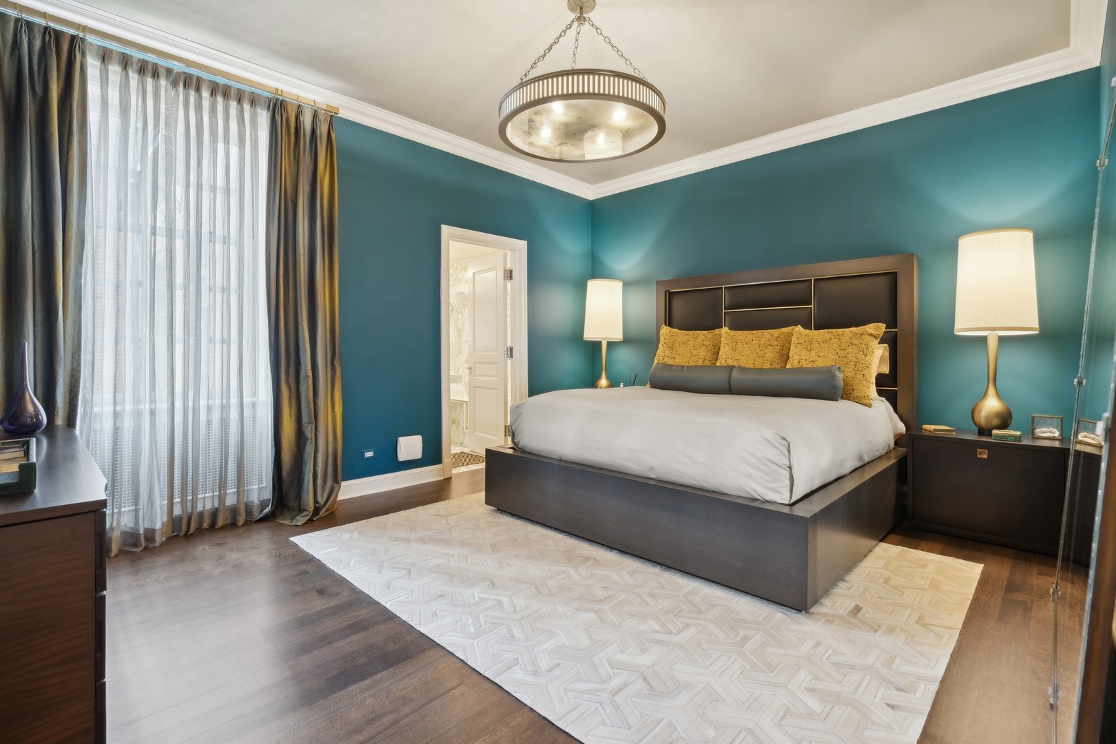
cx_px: 558
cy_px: 372
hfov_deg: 96.7
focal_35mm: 16
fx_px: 496
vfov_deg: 73.7
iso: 320
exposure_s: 1/2.5
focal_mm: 16
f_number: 8
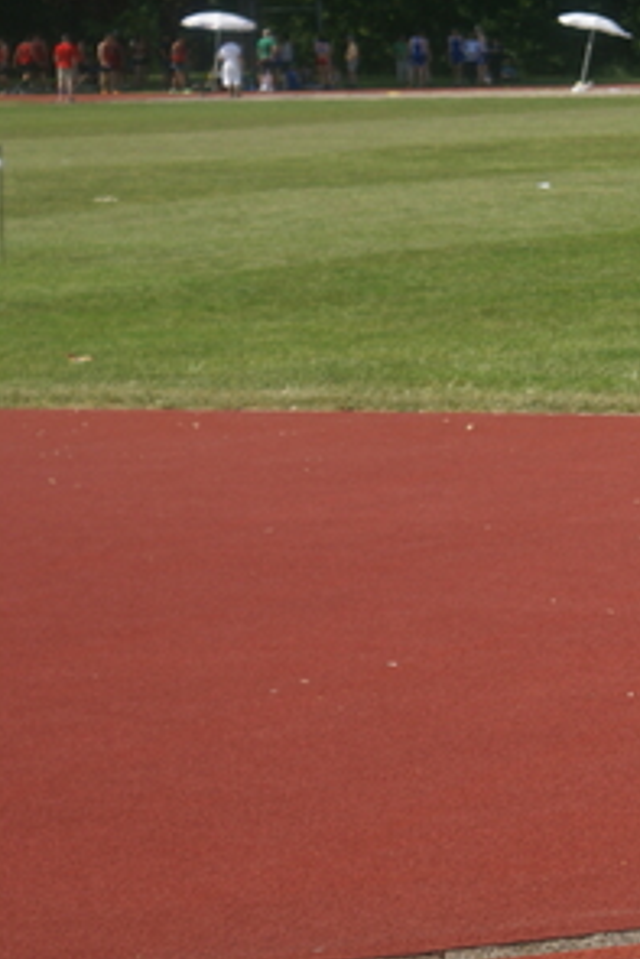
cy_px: 426
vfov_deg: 10.7
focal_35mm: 192
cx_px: 809
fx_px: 5114
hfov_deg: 7.1
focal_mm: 70
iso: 100
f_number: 6.3
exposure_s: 1/320
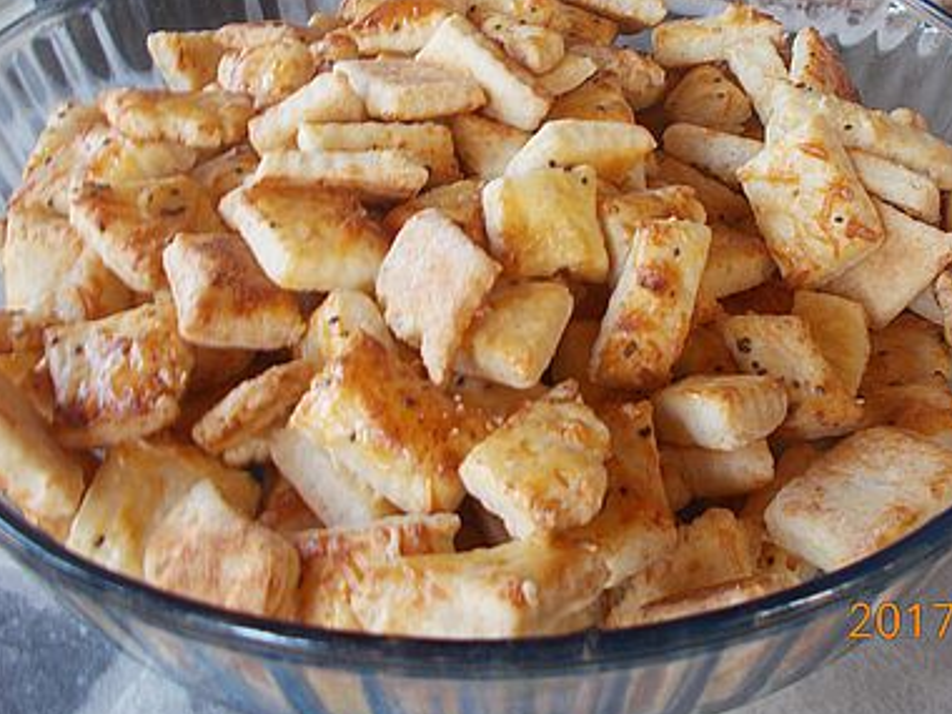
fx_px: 1128
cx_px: 614
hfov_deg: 45.3
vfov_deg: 34.5
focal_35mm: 41
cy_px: 190
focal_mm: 4.6
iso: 80
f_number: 3.2
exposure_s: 1/25
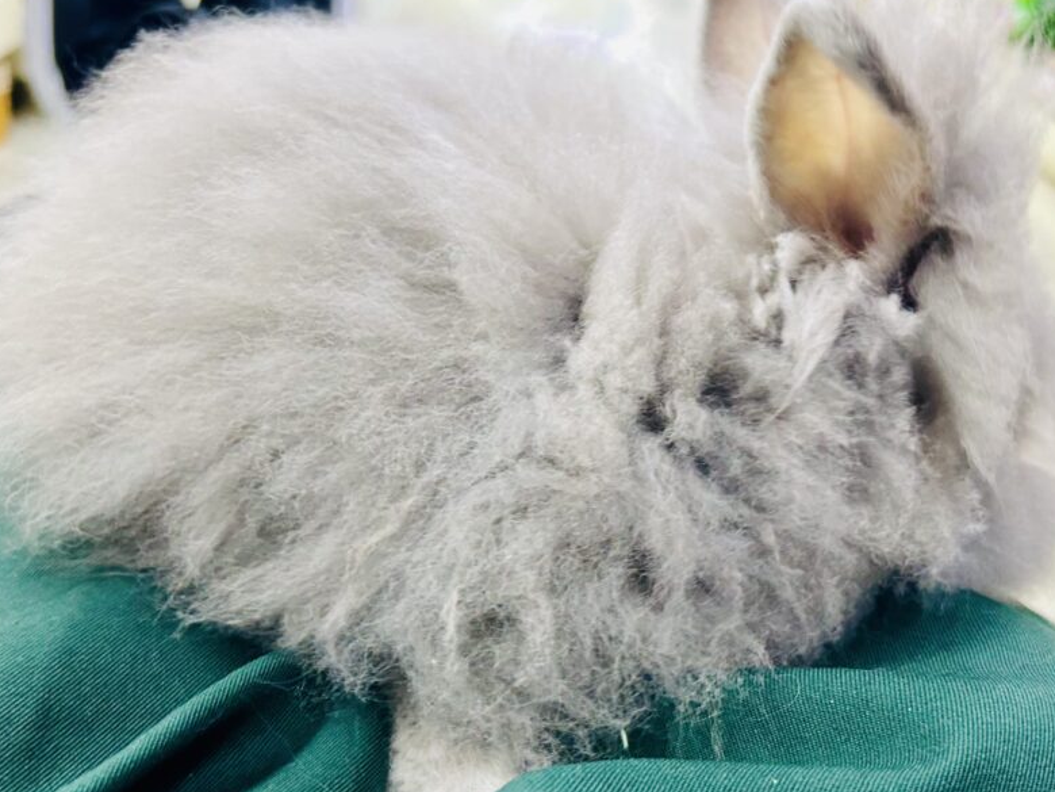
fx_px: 1219
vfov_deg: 35.8
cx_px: 586
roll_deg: -9.6
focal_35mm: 40
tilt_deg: -24.9
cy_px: 482
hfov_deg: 46.7
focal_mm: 5.7
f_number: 1.5
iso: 160
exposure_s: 1/50
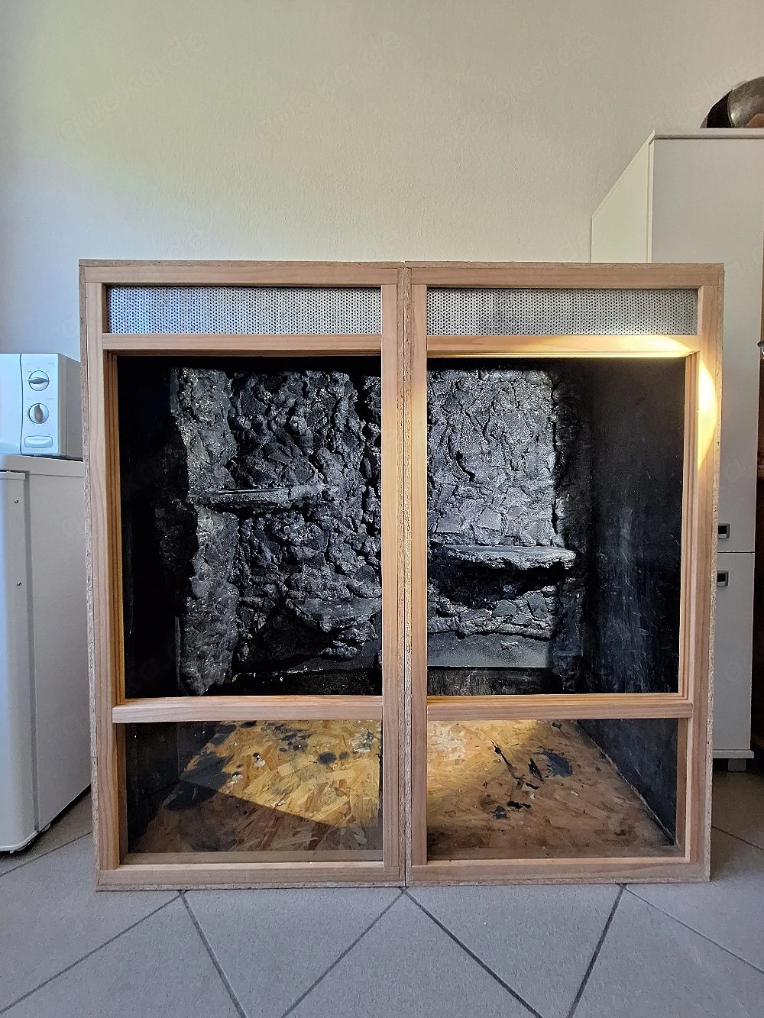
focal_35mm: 13
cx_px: 382
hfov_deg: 89.9
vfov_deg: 106.2
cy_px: 509
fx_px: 382
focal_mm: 1.74
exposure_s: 1/50
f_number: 2.2
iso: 160
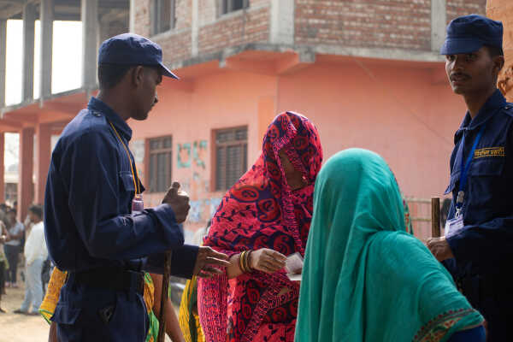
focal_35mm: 105
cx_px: 256
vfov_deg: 13.0
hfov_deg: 19.5
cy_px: 171
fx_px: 1496
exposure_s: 1/640
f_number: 4.5
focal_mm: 70
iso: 200
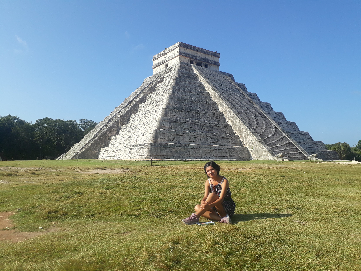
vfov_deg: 51.4
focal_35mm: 27
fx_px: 282
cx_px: 180
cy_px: 136
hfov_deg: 65.3
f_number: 1.9
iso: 40
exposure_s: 1/1326
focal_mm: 3.6
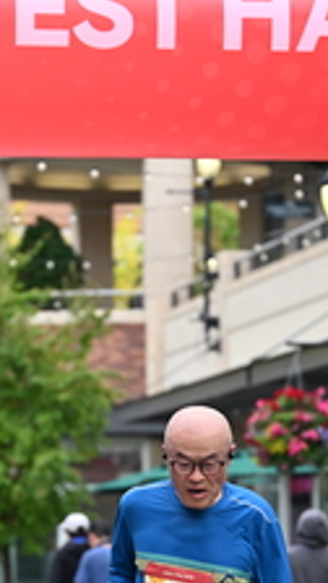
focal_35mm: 190
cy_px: 492
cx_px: 163
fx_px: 2938
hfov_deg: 6.4
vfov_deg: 11.3
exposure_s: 1/2000
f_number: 2.8
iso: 640
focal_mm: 74
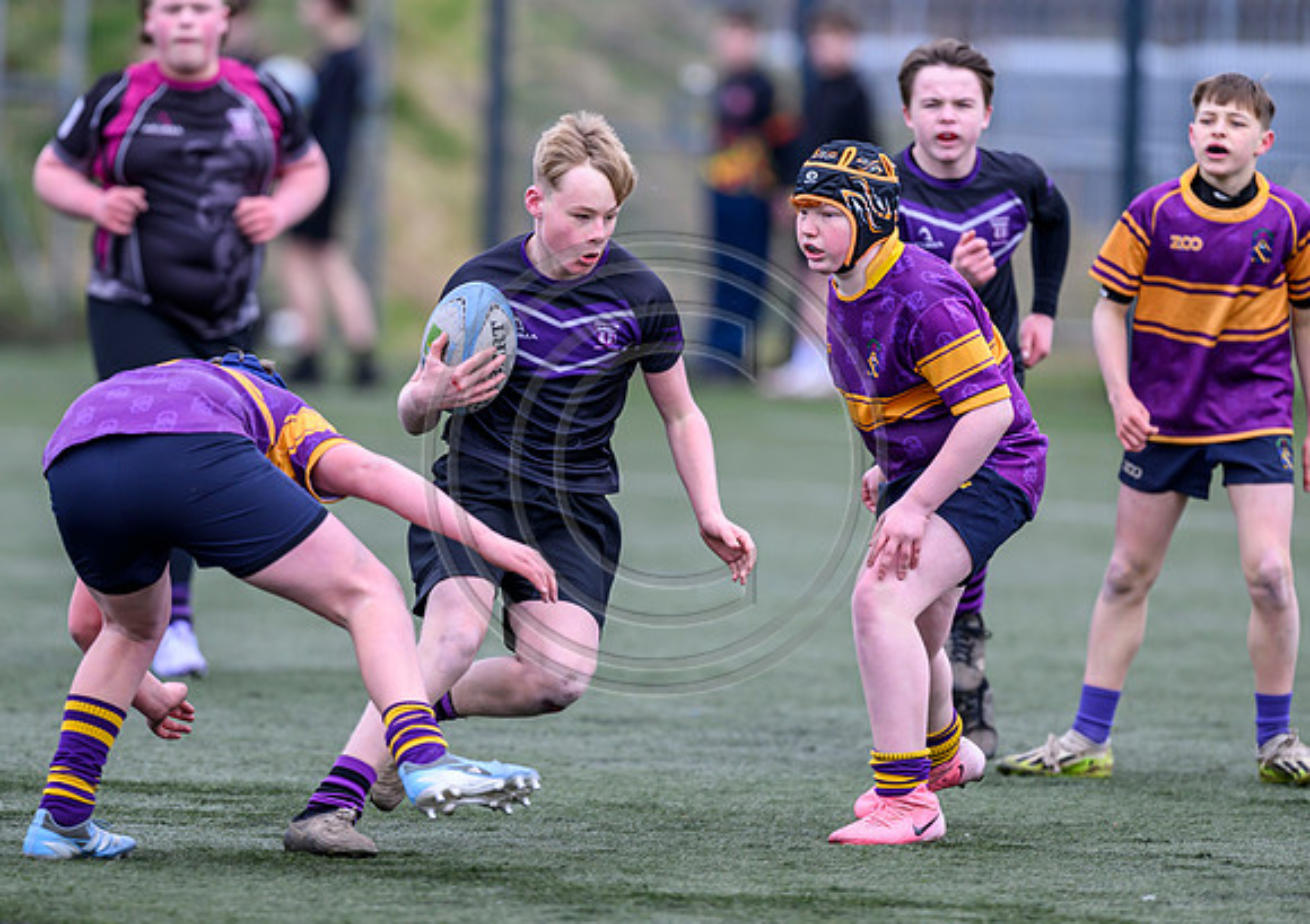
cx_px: 543
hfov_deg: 4.4
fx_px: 17051
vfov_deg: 3.1
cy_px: 412
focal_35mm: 460
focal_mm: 400
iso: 500
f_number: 3.5
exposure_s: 1/1250
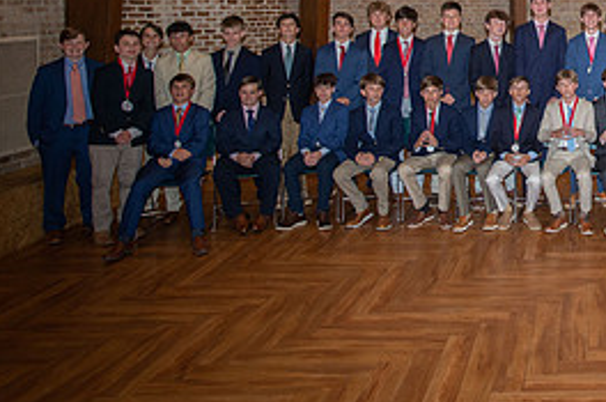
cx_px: 620
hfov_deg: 38.9
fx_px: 739
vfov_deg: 28.6
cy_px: 5
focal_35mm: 44
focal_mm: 20
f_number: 5
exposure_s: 1/160
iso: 2000
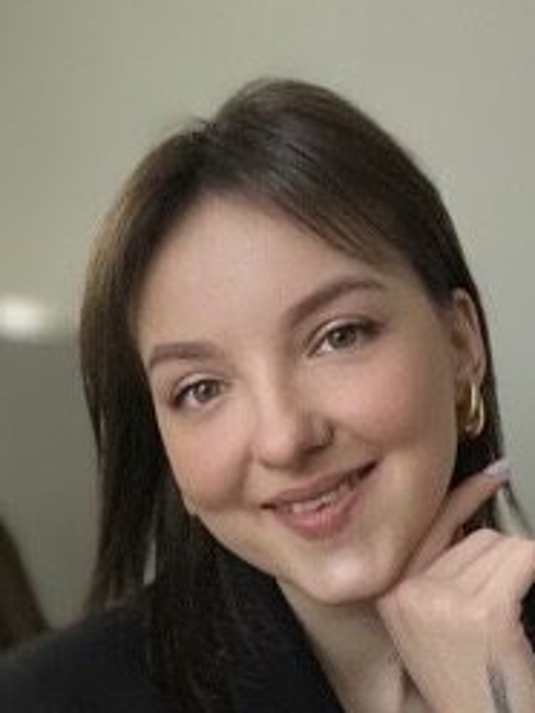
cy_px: 630
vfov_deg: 30.0
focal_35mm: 62
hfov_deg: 23.5
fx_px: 1278
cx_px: 178
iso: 100
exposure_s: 1/60
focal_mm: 2.71
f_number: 2.2
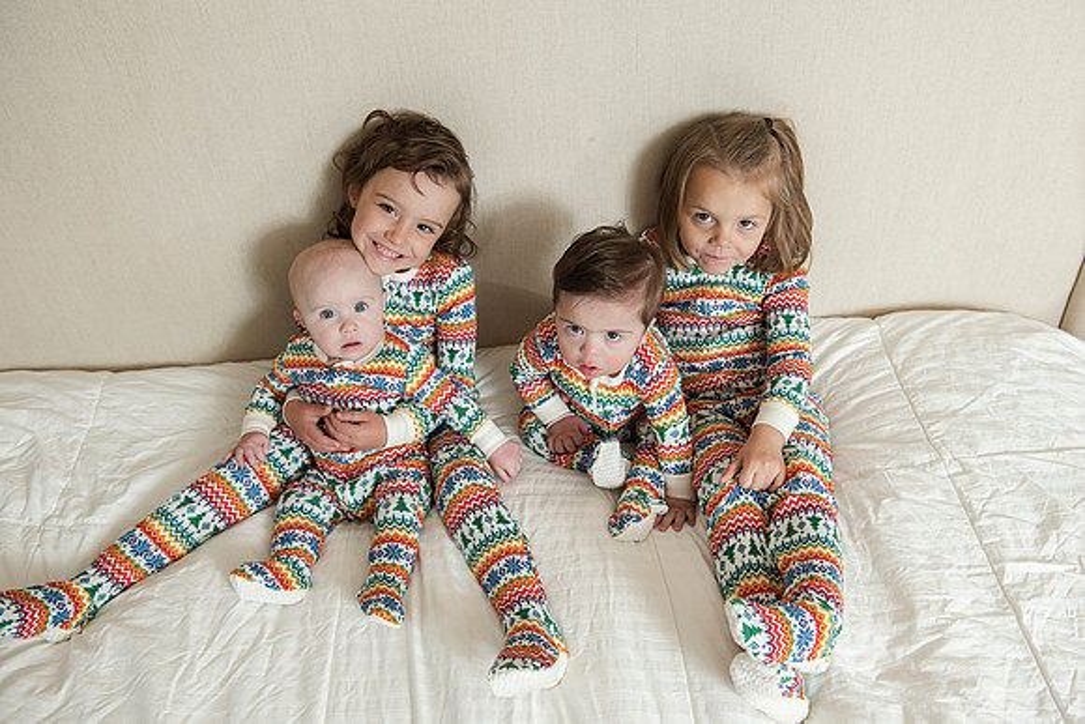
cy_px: 349
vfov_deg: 39.8
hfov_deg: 57.0
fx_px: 999
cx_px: 562
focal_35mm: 33
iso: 400
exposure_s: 1/160
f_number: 5
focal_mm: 32
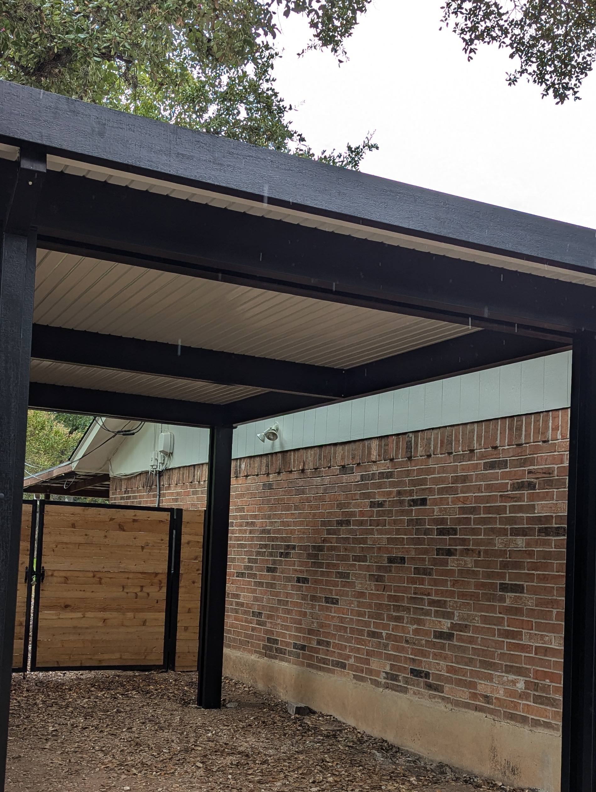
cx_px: 272
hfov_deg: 36.9
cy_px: 513
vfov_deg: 47.2
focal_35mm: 39
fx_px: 893
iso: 25
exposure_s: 1/339
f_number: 1.85
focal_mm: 6.81
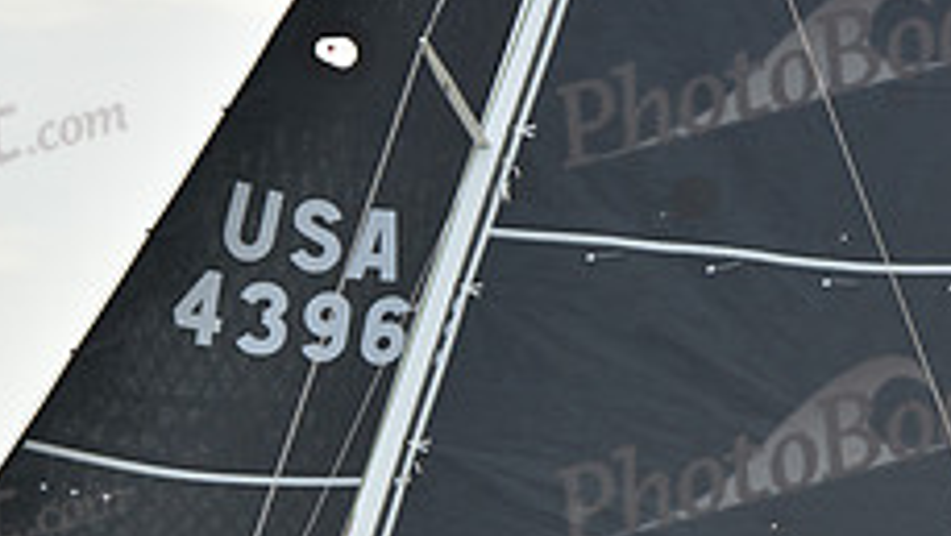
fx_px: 13370
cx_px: 345
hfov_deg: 4.1
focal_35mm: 530
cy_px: 717
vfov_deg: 2.3
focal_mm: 200
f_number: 8
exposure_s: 1/800
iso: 250
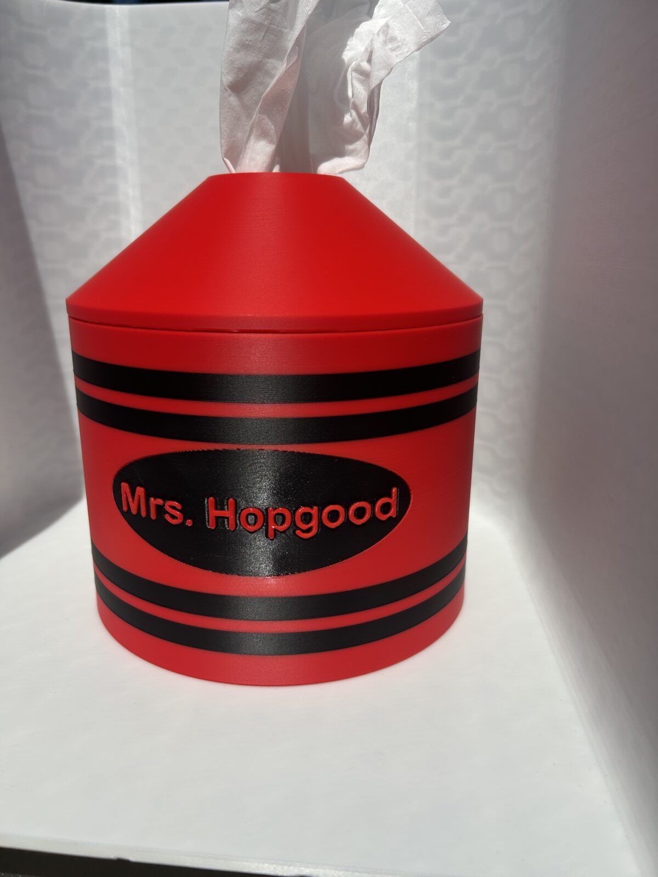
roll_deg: +0.7
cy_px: 438
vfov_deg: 67.3
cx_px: 329
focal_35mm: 26
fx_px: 659
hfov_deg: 53.1
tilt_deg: -17.8
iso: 50
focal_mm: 5.7
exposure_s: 1/11364
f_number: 1.5
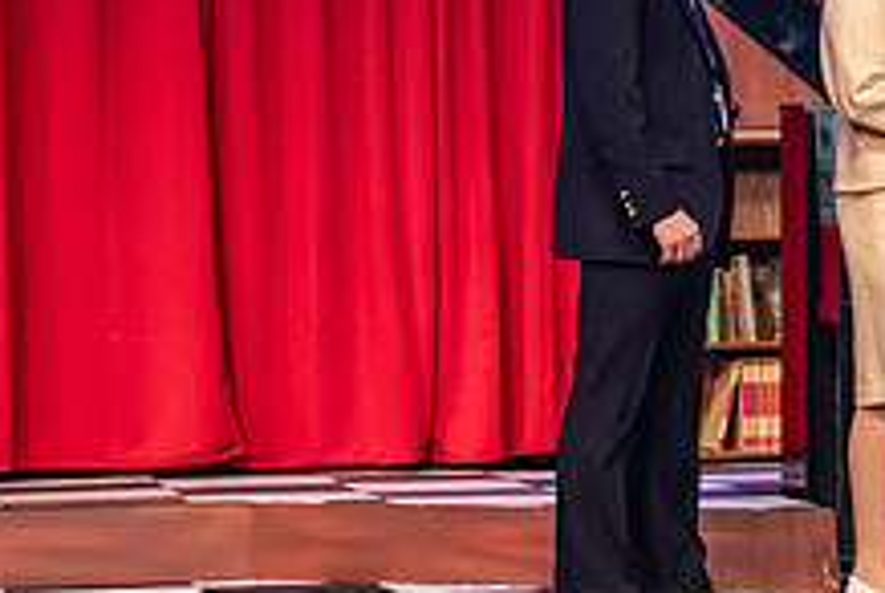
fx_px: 4579
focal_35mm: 186
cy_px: 185
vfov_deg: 7.4
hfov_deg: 10.9
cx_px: 1043
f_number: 3.2
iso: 2500
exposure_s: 1/200
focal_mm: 70
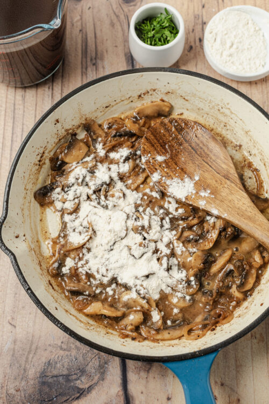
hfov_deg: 27.0
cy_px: 202
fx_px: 560
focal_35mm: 50
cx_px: 134
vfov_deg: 39.6
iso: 320
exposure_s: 1/15
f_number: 7.1
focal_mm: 50
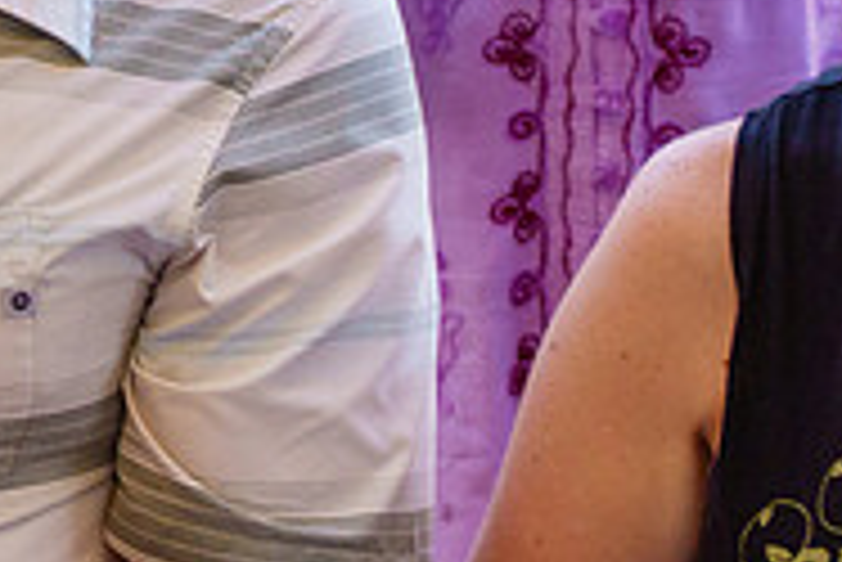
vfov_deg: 2.0
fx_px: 16033
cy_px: -11
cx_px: 140
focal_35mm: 685
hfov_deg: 3.0
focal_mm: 72
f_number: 4.5
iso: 500
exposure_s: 1/200
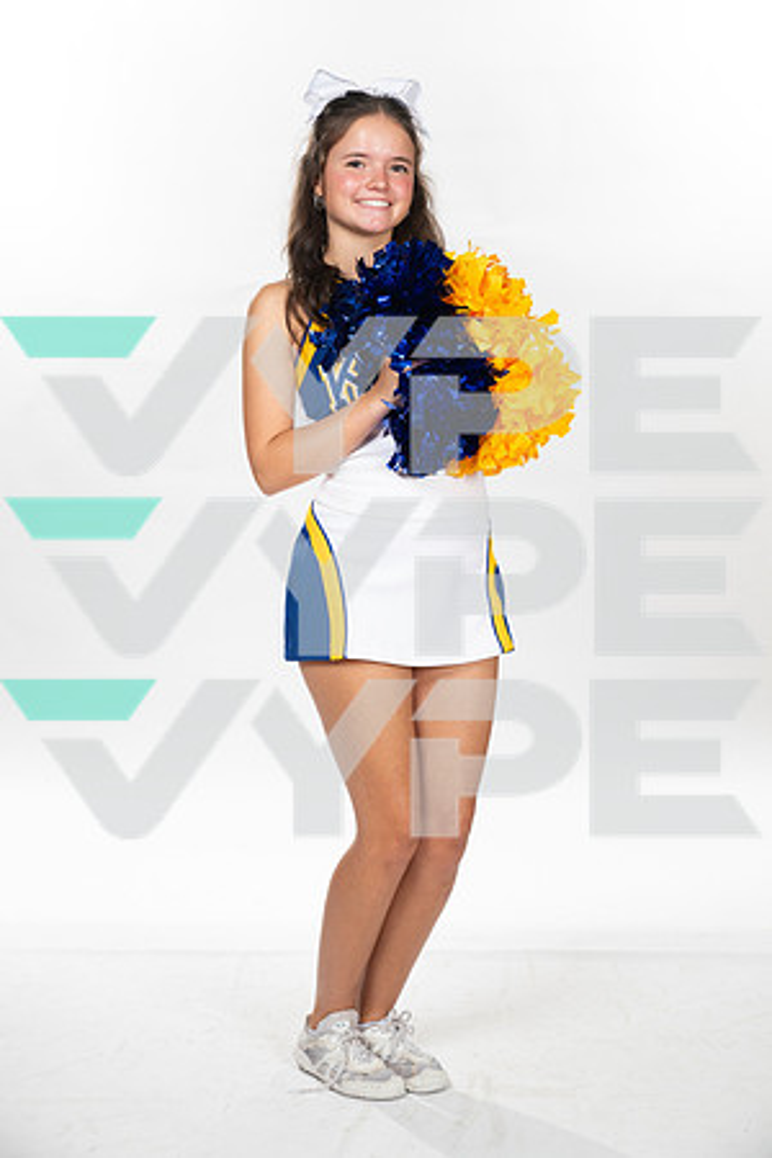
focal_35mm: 60
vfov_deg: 33.4
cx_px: 386
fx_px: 1930
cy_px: 579
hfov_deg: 22.6
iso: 800
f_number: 7.1
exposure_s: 1/320
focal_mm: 60
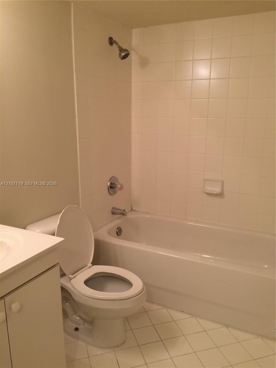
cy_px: 184
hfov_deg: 48.2
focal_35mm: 29
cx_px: 138
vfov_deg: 61.7
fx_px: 308
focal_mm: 4.15
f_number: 2.2
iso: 64
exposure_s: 1/30
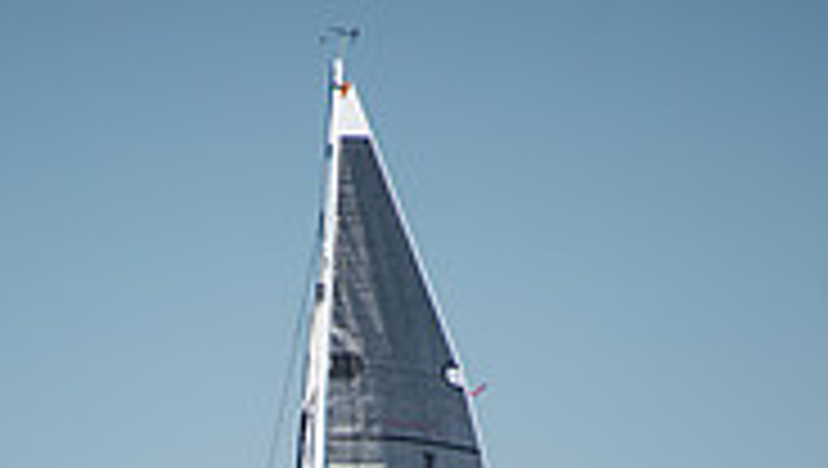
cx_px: 306
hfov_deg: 2.4
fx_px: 19387
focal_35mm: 882
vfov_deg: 1.4
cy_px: 976
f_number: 5.6
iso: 100
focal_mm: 230
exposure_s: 1/640
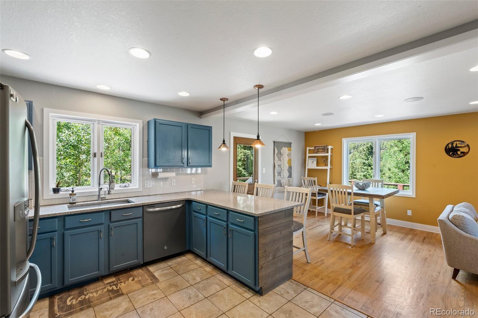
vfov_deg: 73.7
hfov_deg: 96.7
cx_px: 239
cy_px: 159
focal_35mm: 16
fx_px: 212
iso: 640
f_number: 11
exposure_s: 1/4
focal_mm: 16
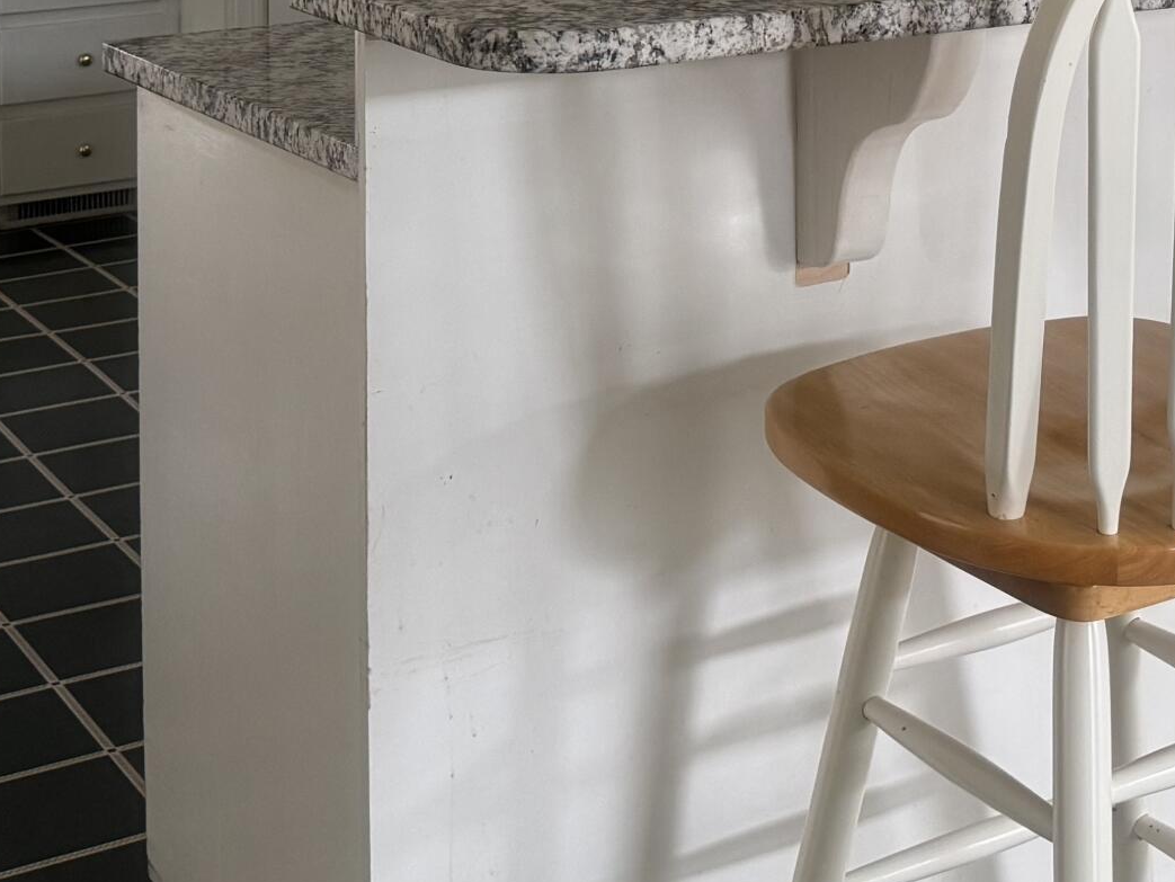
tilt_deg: -3.2
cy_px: -250
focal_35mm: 69
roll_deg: -0.1
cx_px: 773
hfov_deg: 28.0
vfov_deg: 19.7
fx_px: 2343
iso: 320
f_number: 1.78
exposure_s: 1/60
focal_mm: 6.76
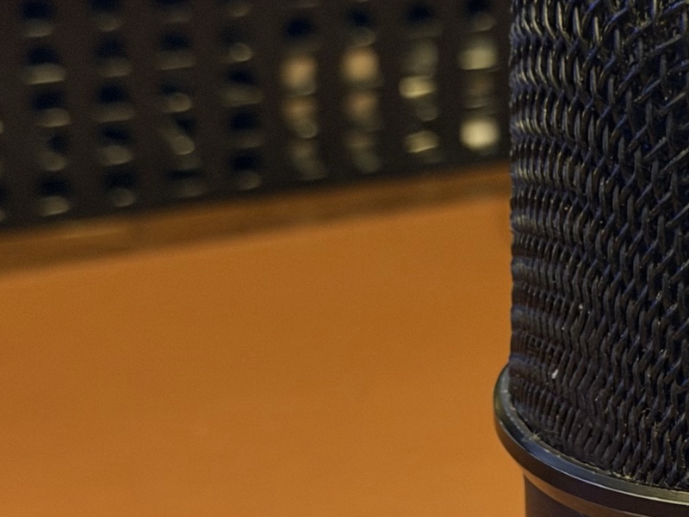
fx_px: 2866
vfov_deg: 10.2
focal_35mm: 144
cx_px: 722
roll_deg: -0.2
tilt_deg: -25.9
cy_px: 490
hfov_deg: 13.5
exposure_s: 1/30
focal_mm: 6.76
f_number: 1.78
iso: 500
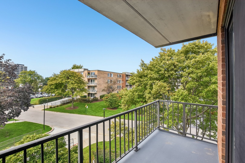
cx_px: 122
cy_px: 82
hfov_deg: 100.4
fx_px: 102
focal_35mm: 15
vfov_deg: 77.3
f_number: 8
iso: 400
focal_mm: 10
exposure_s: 1/500
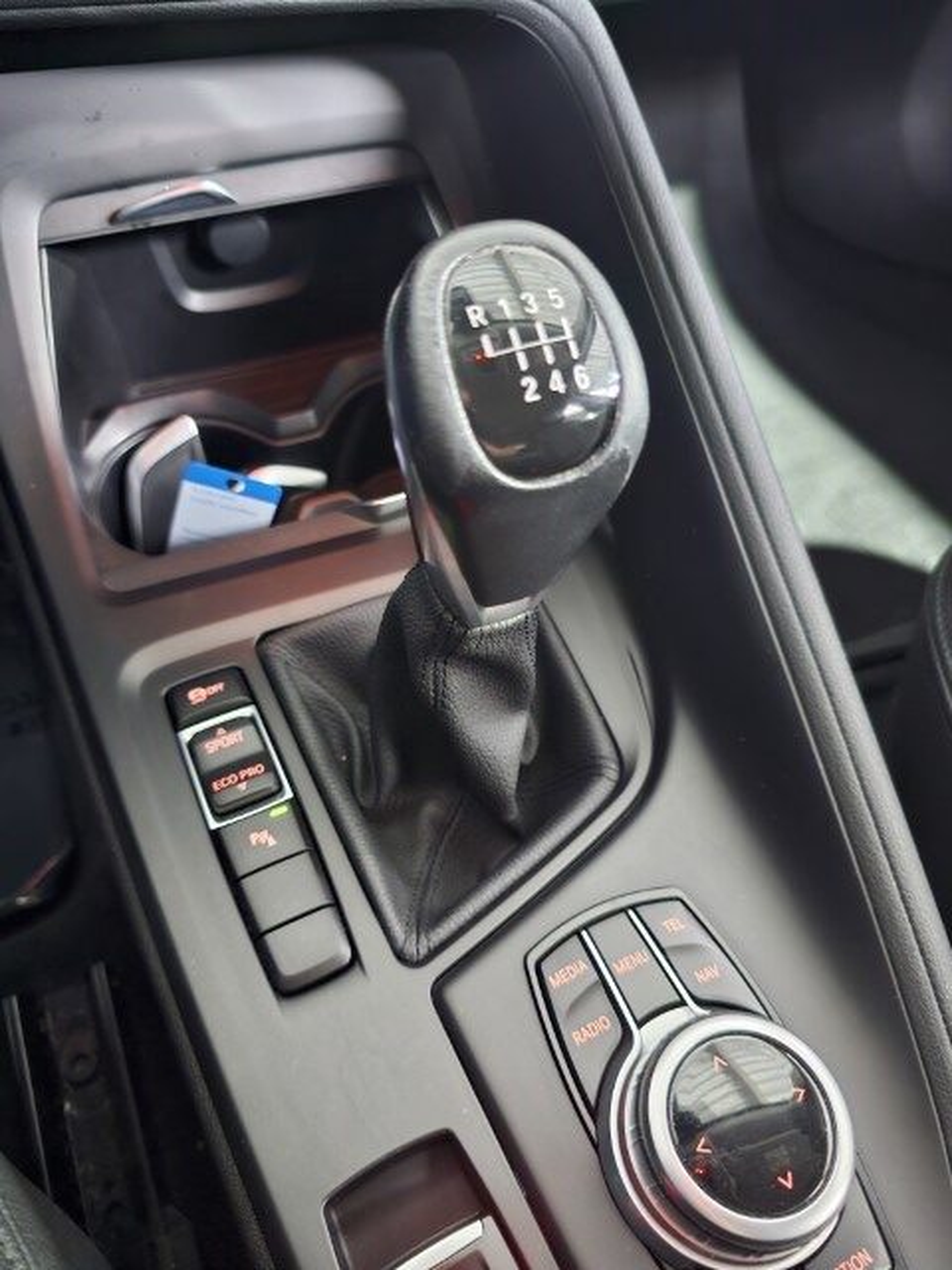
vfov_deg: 73.9
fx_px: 843
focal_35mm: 23
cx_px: 476
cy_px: 635
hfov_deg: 58.9
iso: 1250
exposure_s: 1/17
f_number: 1.7
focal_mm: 6.3
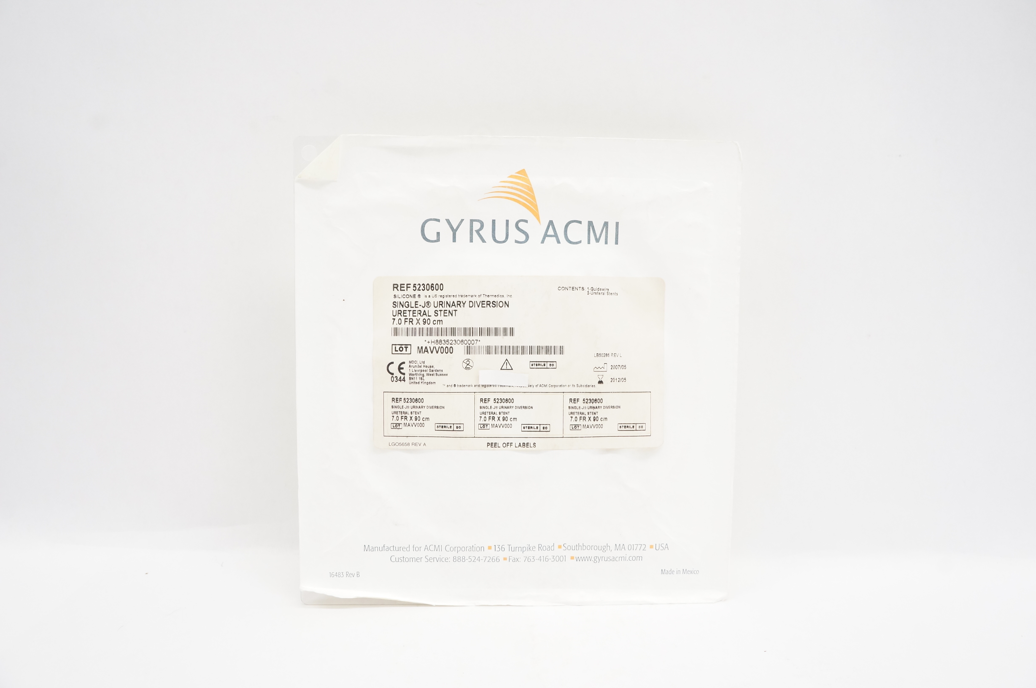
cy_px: 344
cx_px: 518
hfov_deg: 67.4
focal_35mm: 27
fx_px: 776
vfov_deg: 47.8
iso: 800
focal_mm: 18
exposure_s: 1/40
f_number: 9
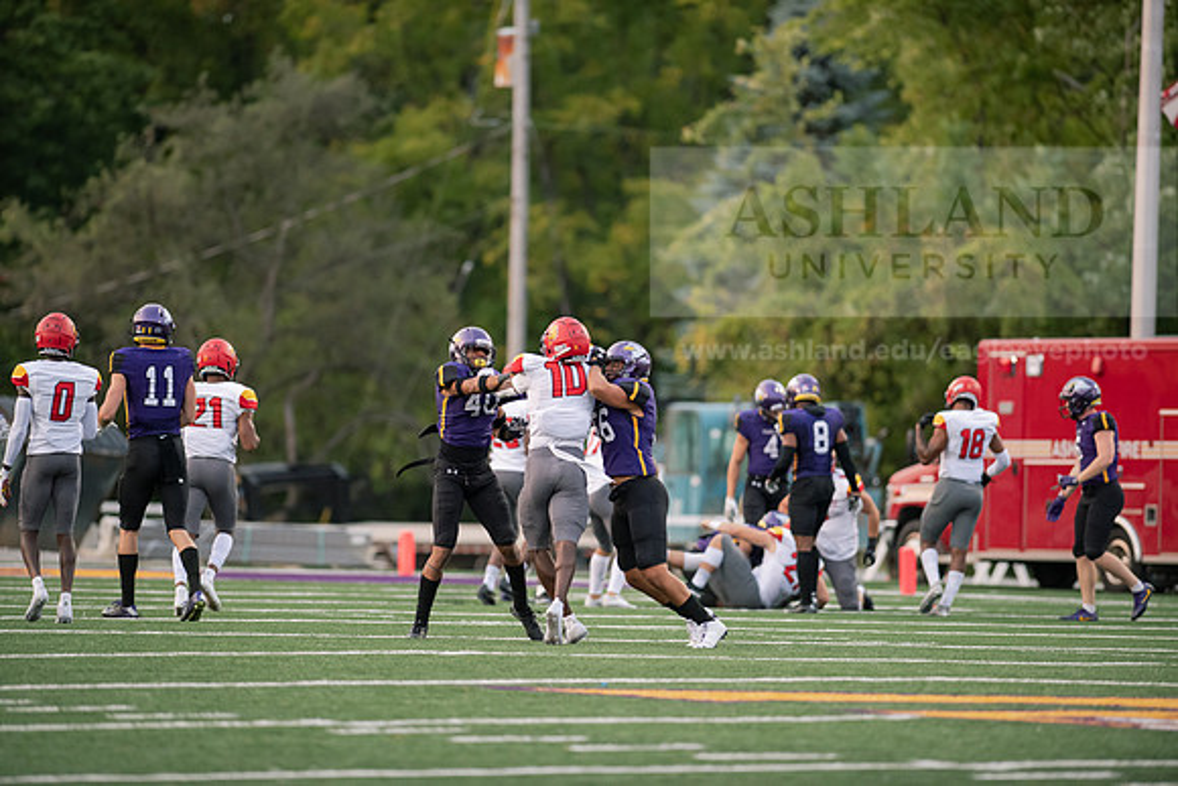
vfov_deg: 4.6
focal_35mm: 300
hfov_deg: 6.9
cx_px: 589
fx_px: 9819
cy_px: 393
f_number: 2.8
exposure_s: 1/800
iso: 2000
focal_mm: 300
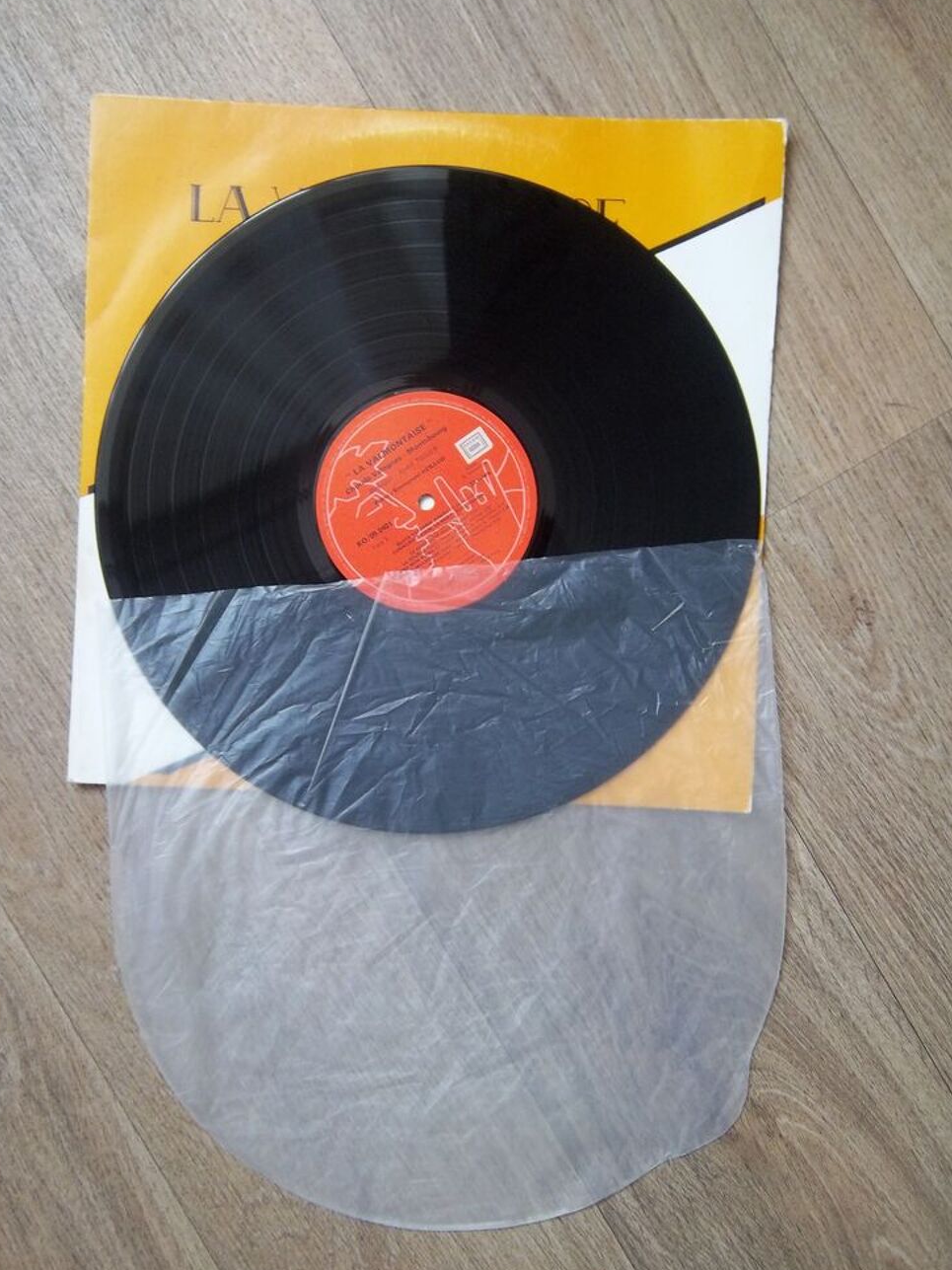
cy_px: 643
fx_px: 1064
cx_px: 469
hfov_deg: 48.2
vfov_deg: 61.7
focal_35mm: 29
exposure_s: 1/13
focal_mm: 5.05
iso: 160
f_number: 3.5
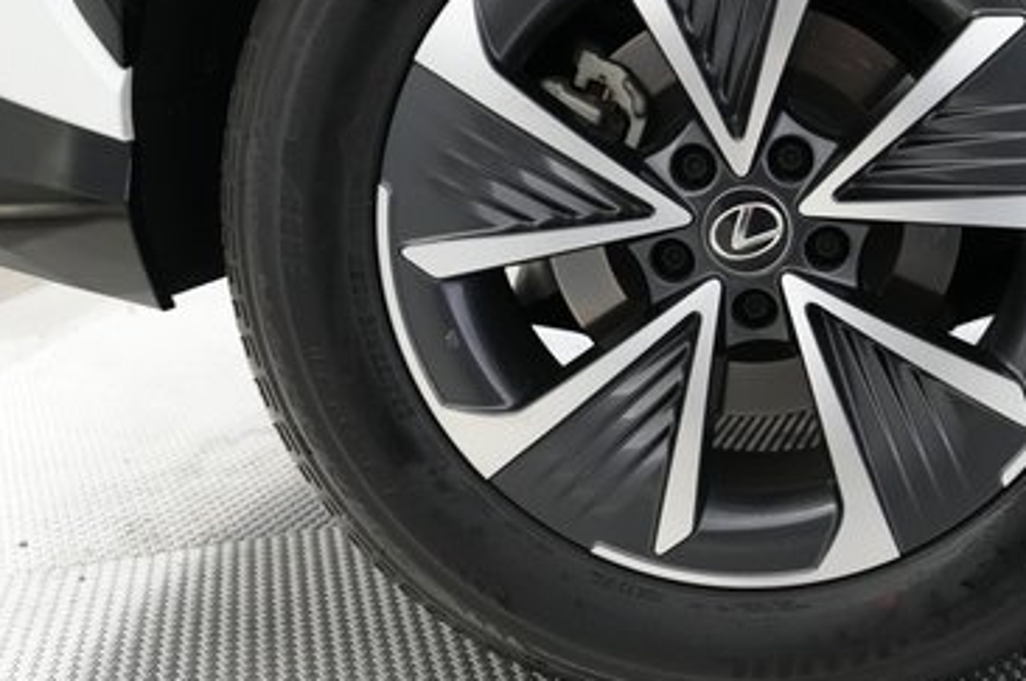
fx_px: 1195
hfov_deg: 44.8
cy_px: 219
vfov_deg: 31.5
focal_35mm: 42
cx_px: 774
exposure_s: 1/160
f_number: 2.8
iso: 4000
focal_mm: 24
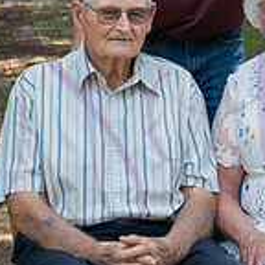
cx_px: 221
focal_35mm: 221
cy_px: -17
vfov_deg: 7.9
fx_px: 1914
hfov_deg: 7.9
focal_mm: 83
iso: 400
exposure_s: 1/160
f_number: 8
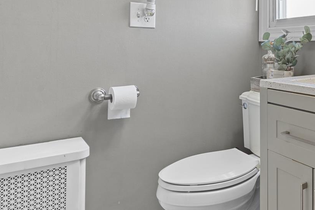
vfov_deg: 36.7
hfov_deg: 49.0
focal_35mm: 35
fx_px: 306
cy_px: 45
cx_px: 280
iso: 1000
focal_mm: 14
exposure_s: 1/2
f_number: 10
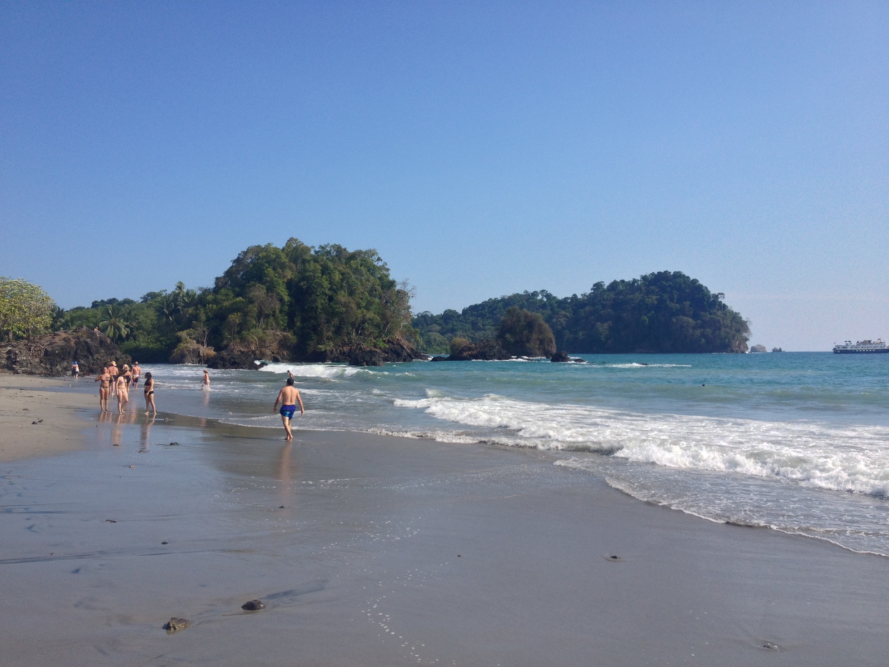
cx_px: 444
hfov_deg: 52.6
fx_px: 899
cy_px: 334
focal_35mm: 35
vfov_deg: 40.7
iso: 50
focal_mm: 4.28
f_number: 2.4
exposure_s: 1/1972
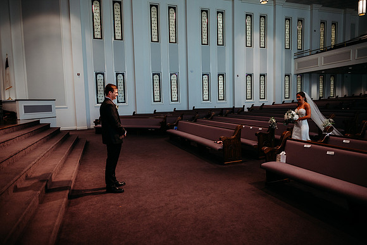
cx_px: 184
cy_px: 122
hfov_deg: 73.7
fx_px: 245
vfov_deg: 53.2
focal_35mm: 24
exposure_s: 1/160
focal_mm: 24
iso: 640
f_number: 2.5
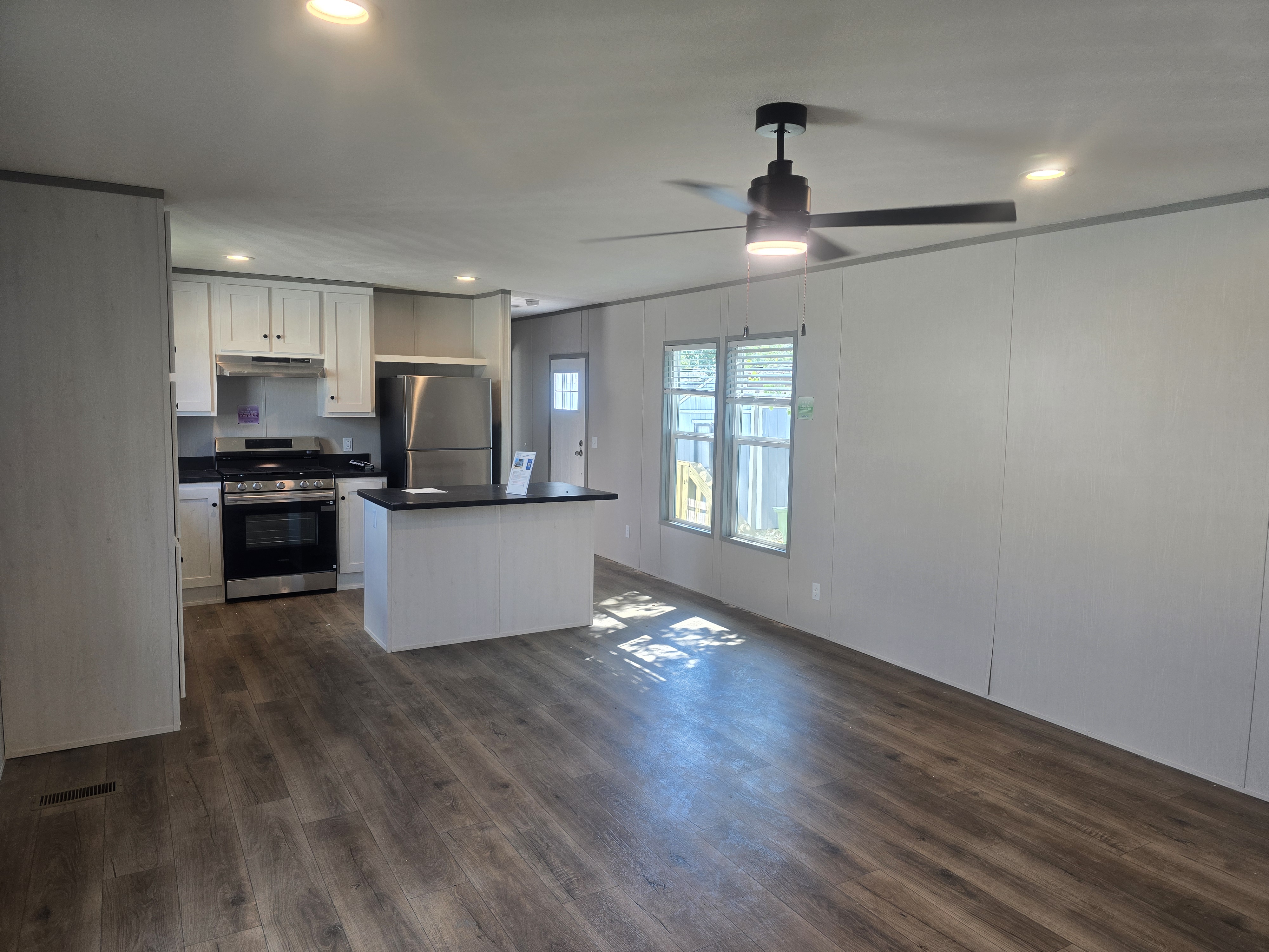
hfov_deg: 73.9
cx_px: 634
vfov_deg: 58.9
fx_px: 843
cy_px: 476
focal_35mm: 23
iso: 64
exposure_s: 1/120
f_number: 1.7
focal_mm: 6.3
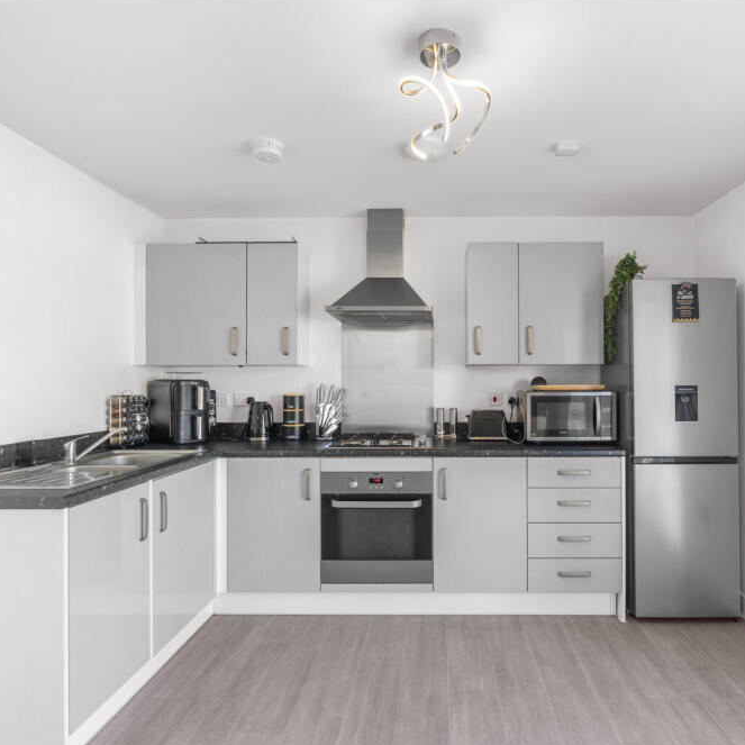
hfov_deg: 71.6
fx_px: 511
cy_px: 378
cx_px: 438
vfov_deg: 72.1
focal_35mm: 21
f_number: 8
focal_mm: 16
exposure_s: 1/1.25
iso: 320
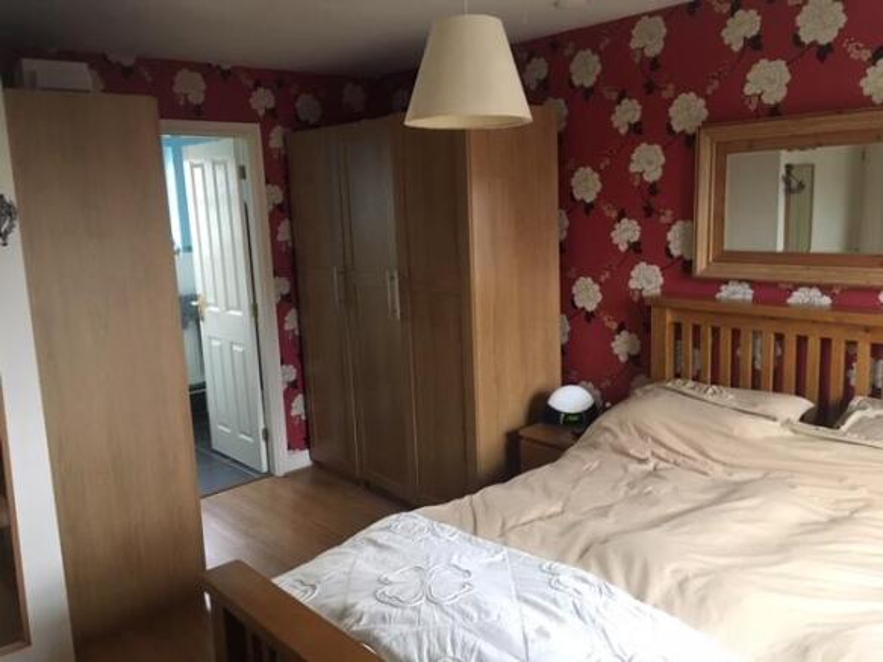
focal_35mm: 29
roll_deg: +1.9
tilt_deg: -9.3
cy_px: 331
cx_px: 442
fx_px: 740
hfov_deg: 61.7
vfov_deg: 48.2
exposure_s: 1/33
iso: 200
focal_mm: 4.15
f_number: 2.2
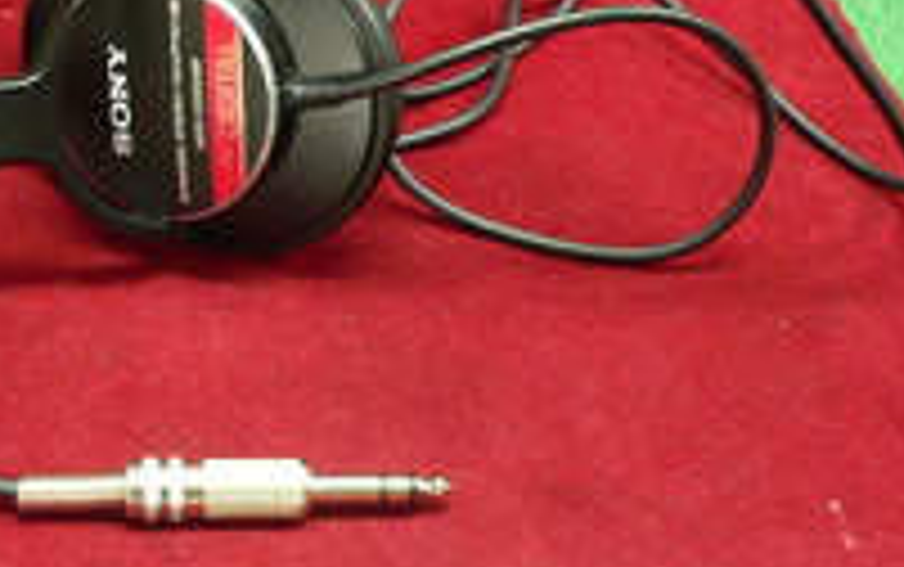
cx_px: 117
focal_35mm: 72
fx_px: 1775
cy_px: 308
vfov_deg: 18.1
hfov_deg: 27.7
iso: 200
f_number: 2.8
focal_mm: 6
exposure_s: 1/4
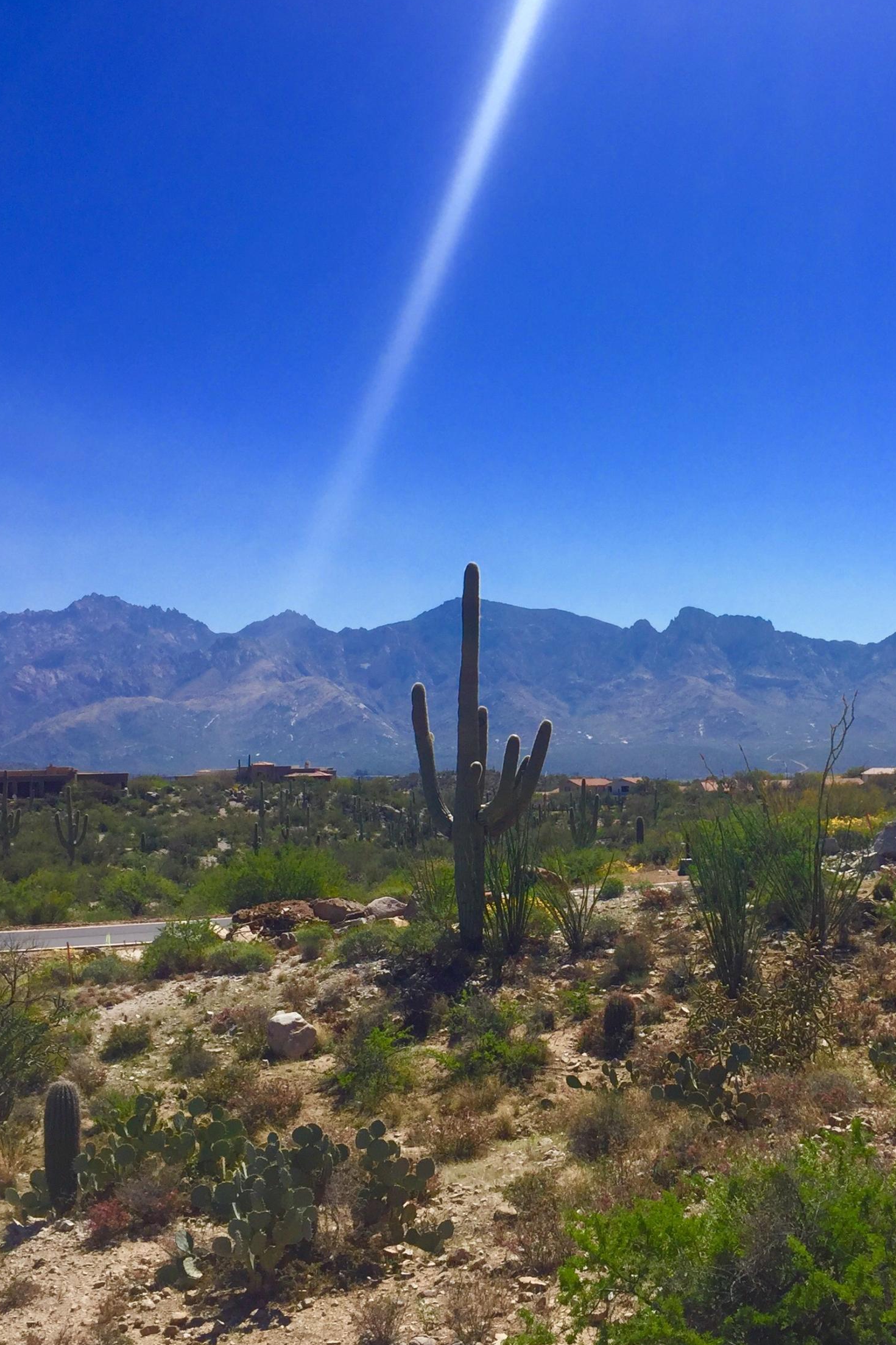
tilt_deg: +1.0
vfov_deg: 47.4
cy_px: 679
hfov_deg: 32.2
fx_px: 1531
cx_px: 647
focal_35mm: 41
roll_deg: +2.1
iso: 32
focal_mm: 4.15
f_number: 2.2
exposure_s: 1/3049
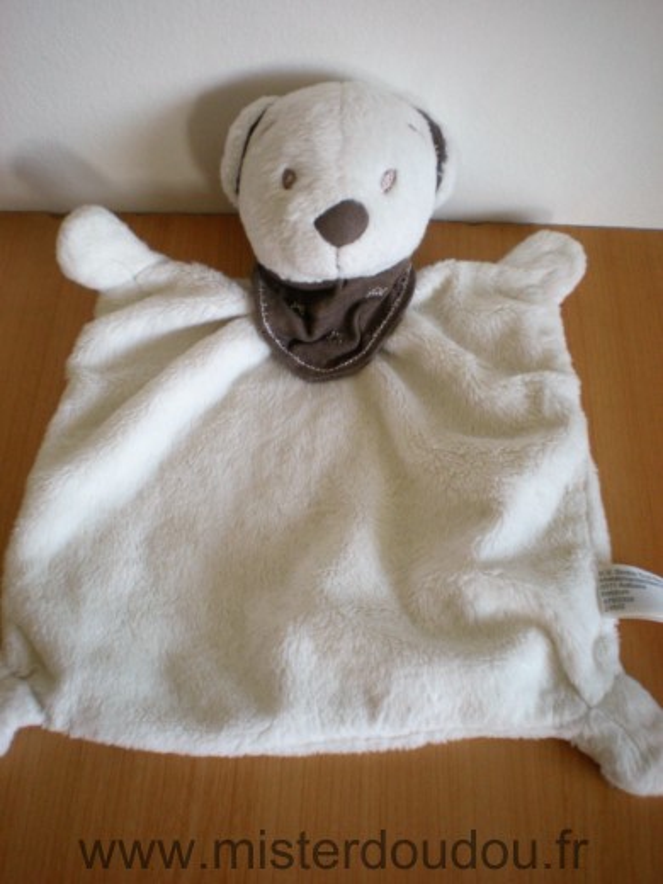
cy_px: 442
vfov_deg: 49.0
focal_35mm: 38
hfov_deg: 37.7
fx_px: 970
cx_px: 332
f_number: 3.1
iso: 185
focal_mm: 6.3
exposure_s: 1/62.4
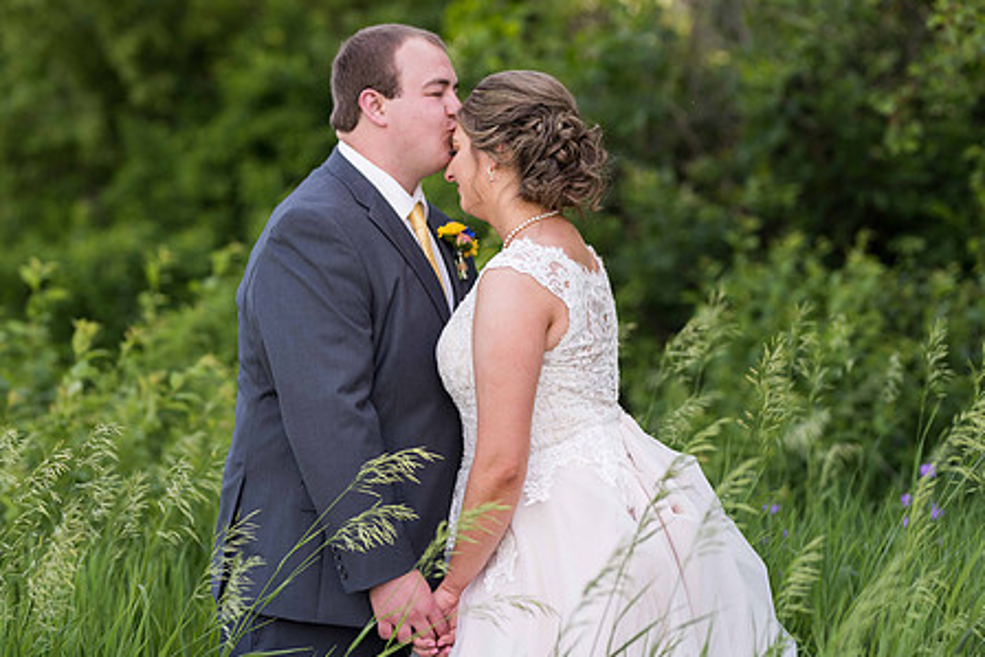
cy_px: 350
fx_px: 3011
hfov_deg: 18.6
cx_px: 532
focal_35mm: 110
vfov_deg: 12.5
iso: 40
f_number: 2
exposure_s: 1/400
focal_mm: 85
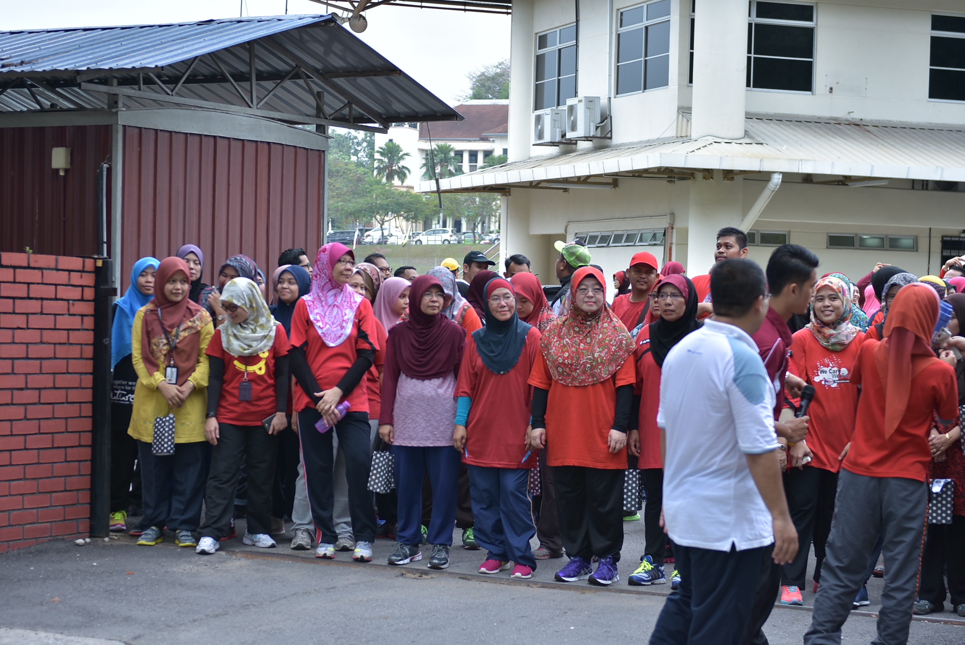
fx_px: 2092
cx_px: 482
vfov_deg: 17.5
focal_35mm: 78
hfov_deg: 26.0
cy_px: 322
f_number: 2.8
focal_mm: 52
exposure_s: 1/200
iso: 100
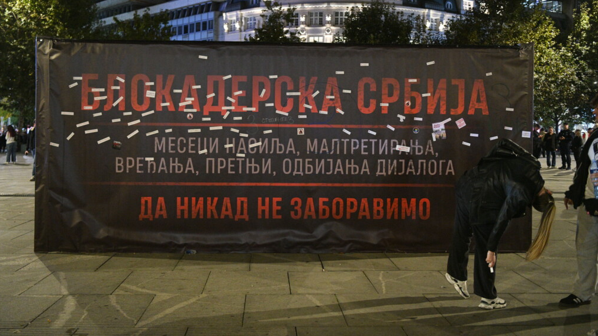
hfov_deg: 58.0
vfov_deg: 34.5
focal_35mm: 34
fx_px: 539
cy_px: 137
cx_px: 297
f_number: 2.8
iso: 8000
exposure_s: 1/80
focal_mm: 32
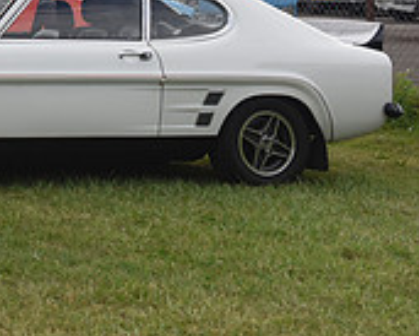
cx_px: -243
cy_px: -104
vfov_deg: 9.9
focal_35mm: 153
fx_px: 1898
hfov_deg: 11.9
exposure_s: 1/1000
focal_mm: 48
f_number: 4.5
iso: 500
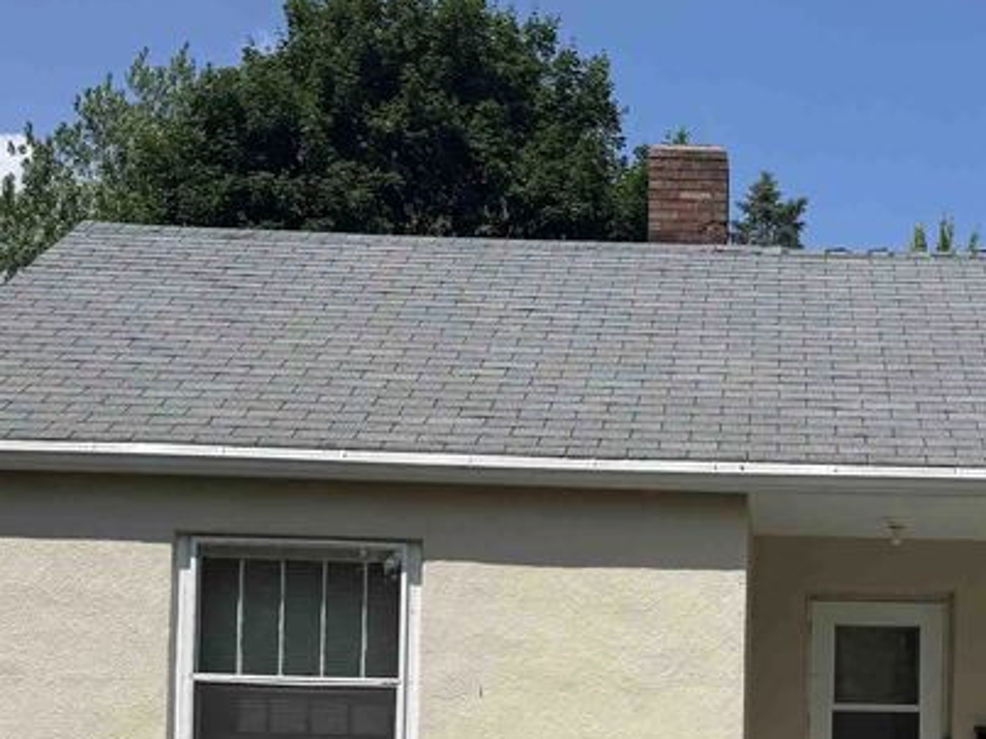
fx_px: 1737
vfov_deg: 23.1
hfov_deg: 30.9
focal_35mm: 61
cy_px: 732
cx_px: 798
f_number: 1.78
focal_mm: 6.76
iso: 80
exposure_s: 1/5319
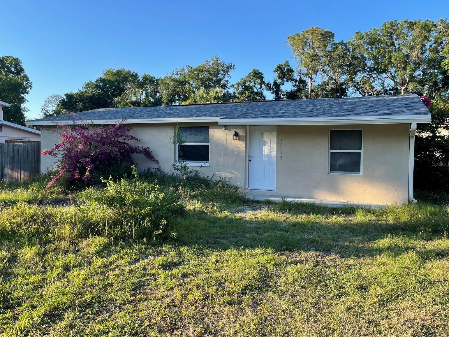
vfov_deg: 51.4
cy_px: 164
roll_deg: -0.4
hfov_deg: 65.3
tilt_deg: -1.9
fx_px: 350
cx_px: 226
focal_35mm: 27
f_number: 1.6
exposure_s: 1/785
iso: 32
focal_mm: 4.2
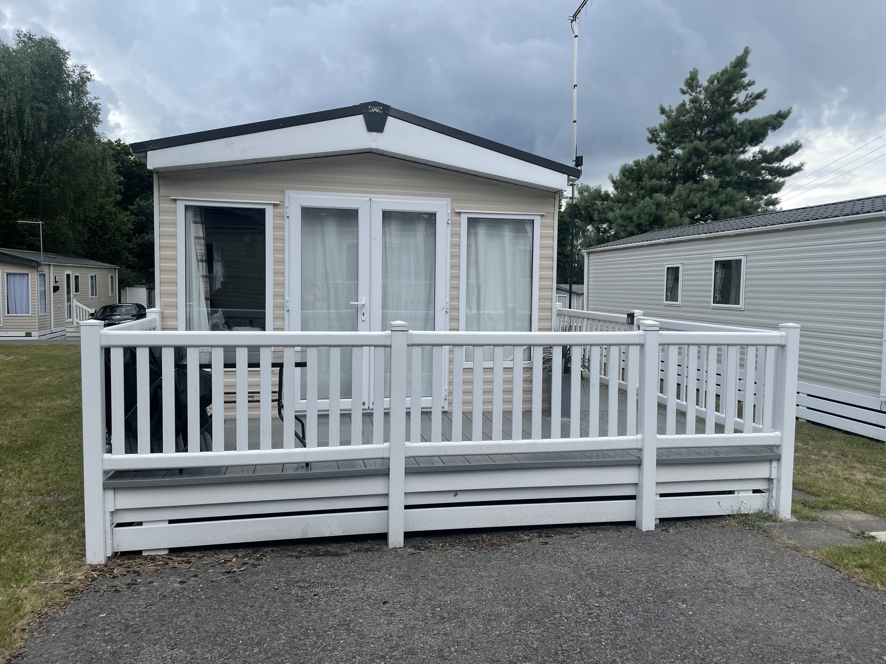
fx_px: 665
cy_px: 332
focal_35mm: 26
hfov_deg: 67.3
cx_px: 443
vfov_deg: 53.1
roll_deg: -0.6
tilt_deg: -3.2
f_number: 1.6
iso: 32
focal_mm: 4.2
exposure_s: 1/1401
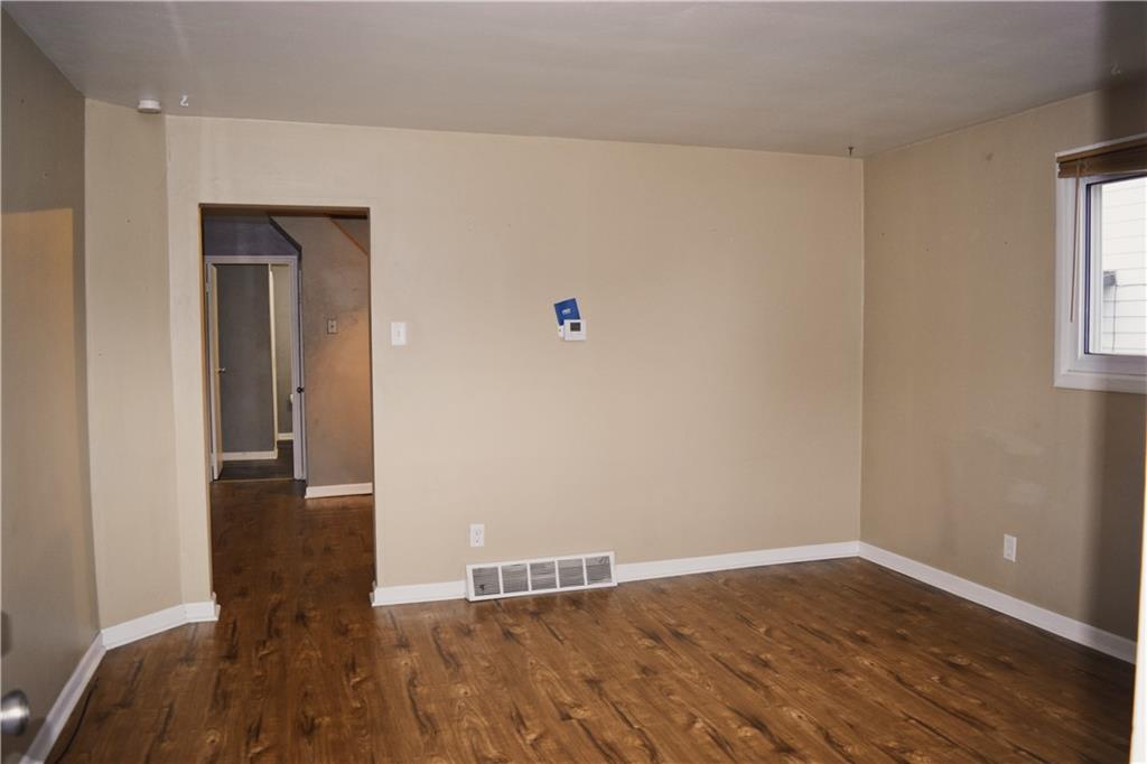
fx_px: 860
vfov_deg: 47.9
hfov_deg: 67.4
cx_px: 574
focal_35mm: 27
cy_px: 382
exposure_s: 1/60
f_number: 4
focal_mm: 18
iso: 800
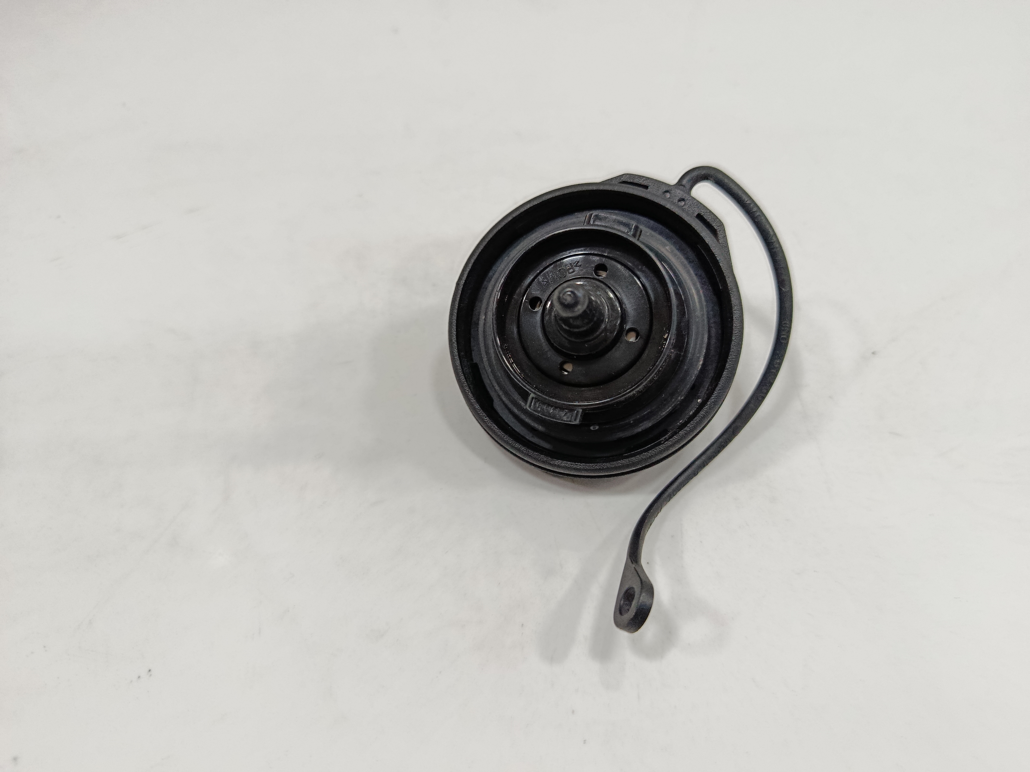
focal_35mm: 24
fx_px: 714
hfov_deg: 71.6
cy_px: 386
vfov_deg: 56.8
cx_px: 515
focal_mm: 5.24
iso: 958
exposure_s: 1/100
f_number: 1.7
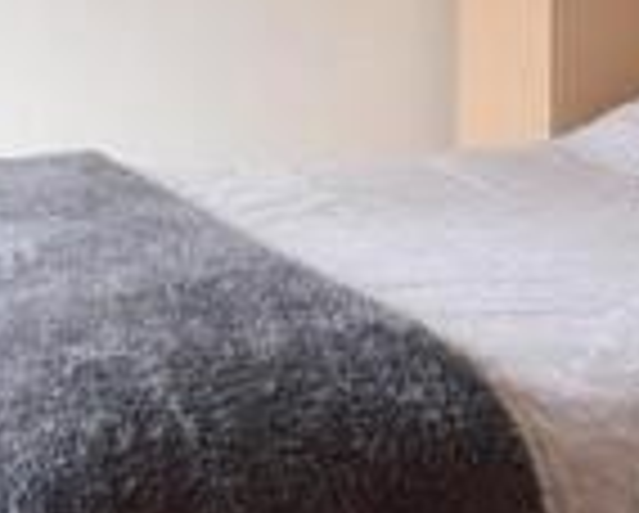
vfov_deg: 22.1
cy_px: -65
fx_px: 1231
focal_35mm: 65
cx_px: 122
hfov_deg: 28.4
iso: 400
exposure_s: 1/20
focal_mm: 10
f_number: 5.6
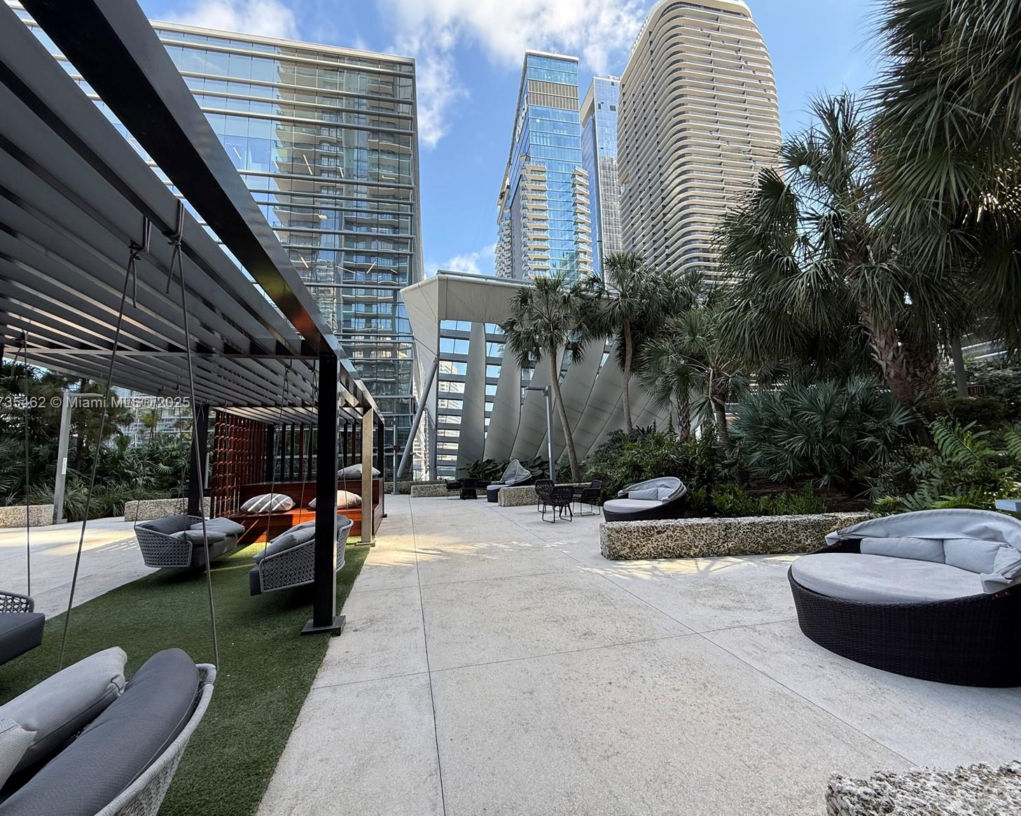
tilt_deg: +7.1
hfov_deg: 96.8
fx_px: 453
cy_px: 404
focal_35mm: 15
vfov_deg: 84.0
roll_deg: +1.7
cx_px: 527
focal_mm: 2.22
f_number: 2.2
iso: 50
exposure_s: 1/281
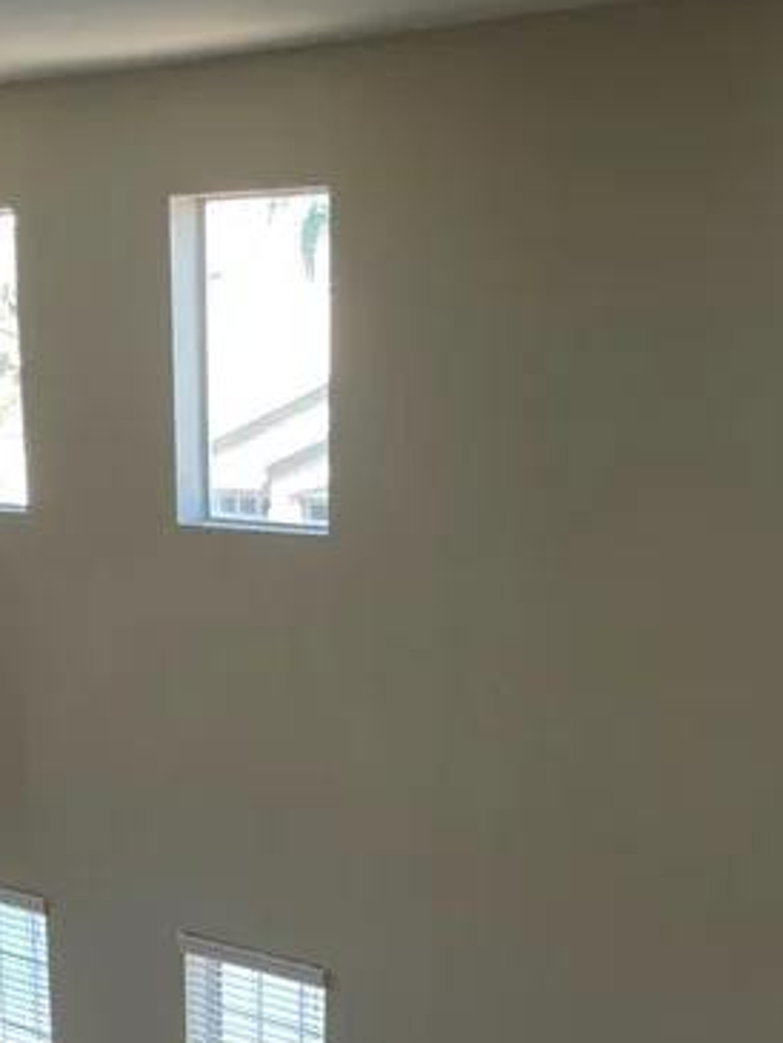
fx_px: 2200
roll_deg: +1.2
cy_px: 1312
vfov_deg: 23.8
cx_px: 249
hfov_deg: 20.1
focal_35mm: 73
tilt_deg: -22.5
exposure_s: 1/120
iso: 64
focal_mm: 4.2
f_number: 1.6
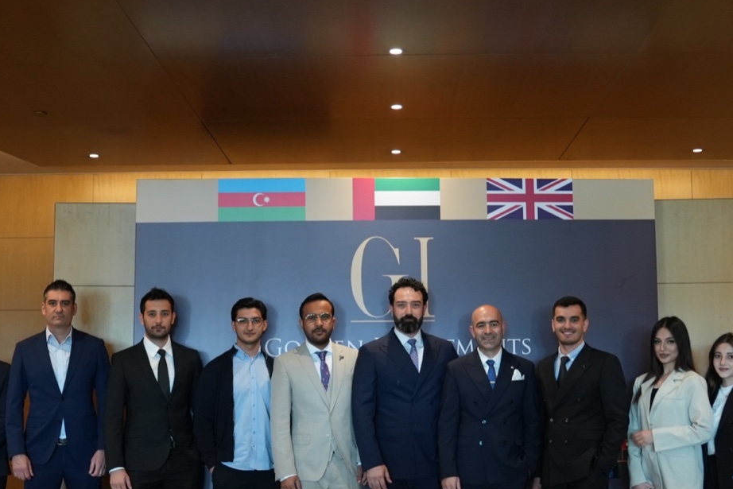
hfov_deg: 39.6
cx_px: 358
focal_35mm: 50
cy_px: 309
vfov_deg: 26.9
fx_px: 1018
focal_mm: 24
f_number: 2.8
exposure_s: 1/100
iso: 2500
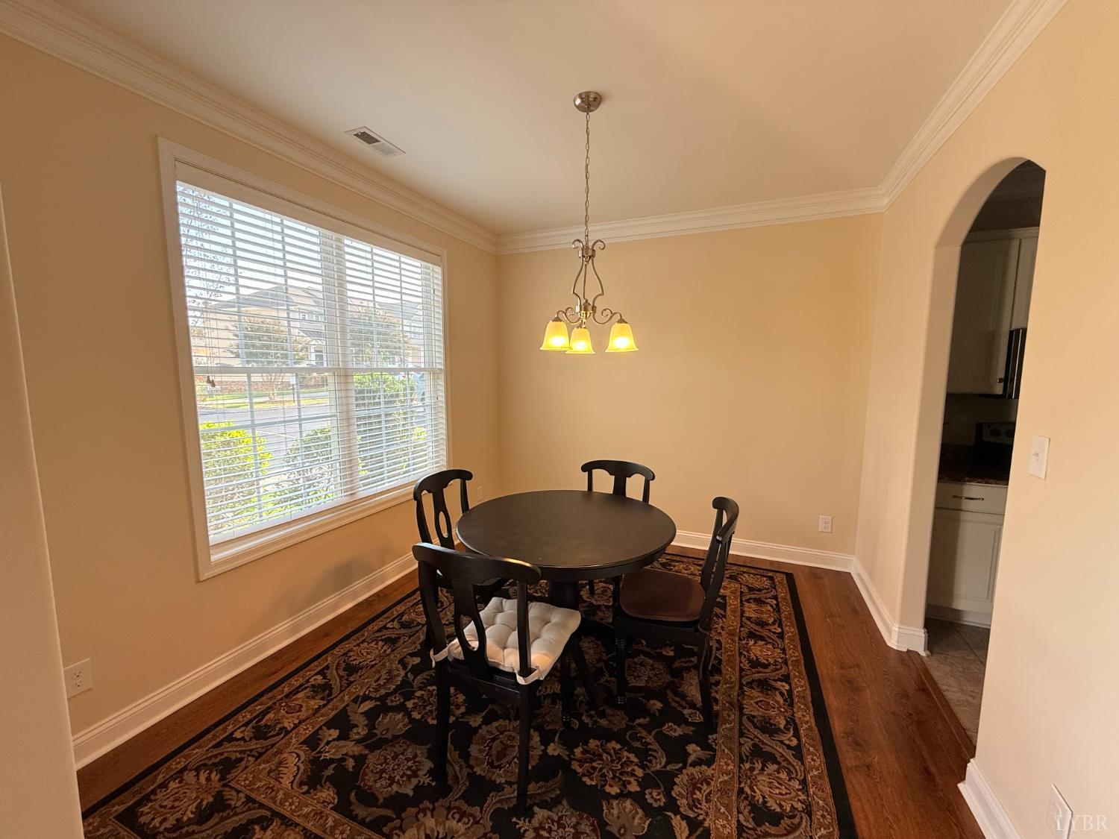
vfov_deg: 85.7
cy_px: 420
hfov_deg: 102.1
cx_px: 560
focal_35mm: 14
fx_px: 453
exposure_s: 1/99
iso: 80
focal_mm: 2.22
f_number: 2.2
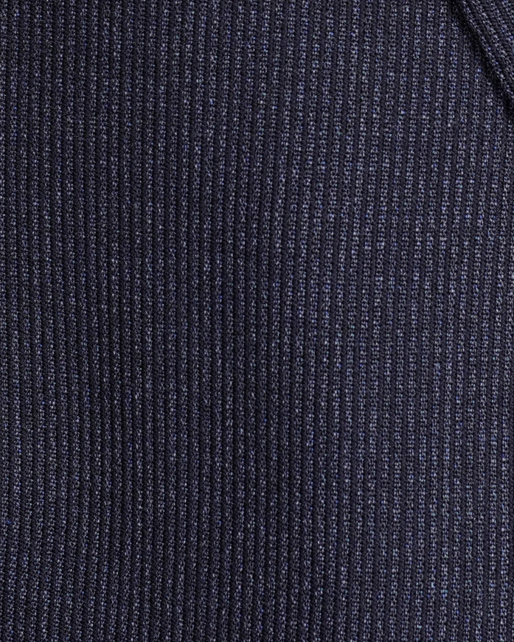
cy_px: -272
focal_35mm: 149
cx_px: 526
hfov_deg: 10.3
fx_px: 2833
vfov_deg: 12.4
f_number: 6.3
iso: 200
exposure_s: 1/10
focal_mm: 32
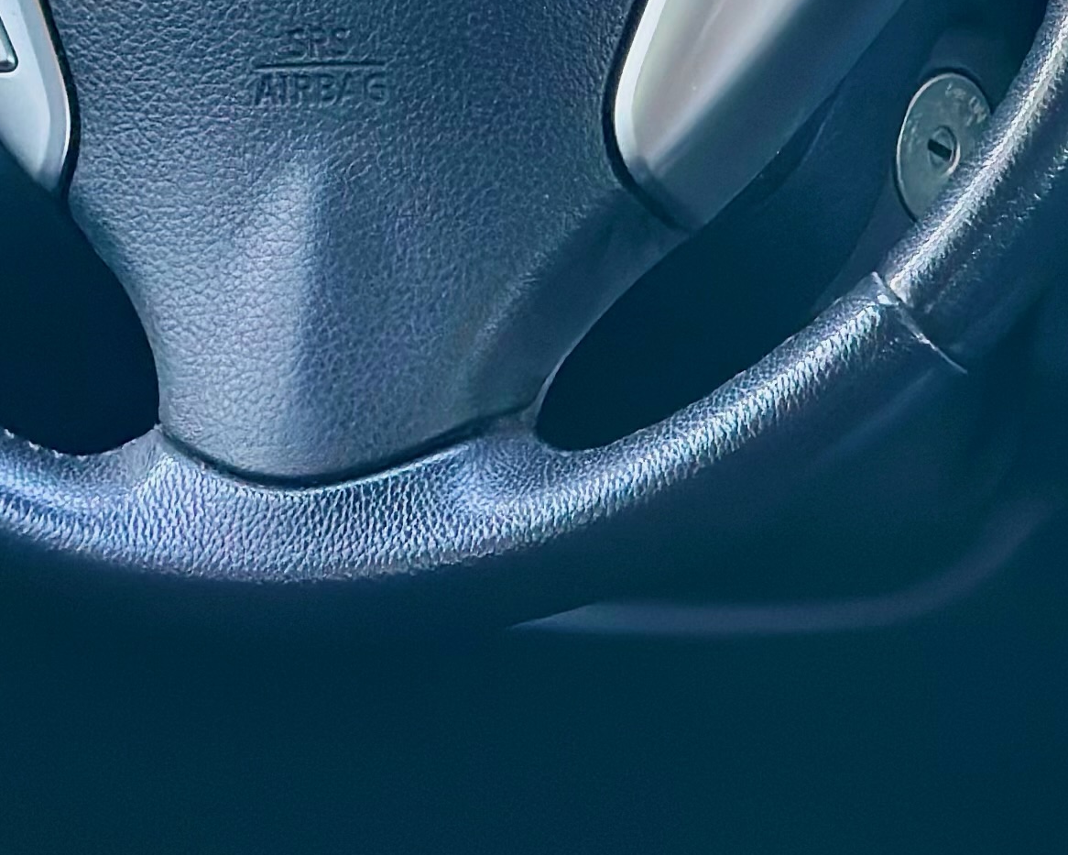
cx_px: 1143
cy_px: -159
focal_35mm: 162
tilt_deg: -14.2
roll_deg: +3.4
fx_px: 5121
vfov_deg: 9.4
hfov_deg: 11.7
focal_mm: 6.86
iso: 125
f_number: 1.78
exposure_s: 1/107
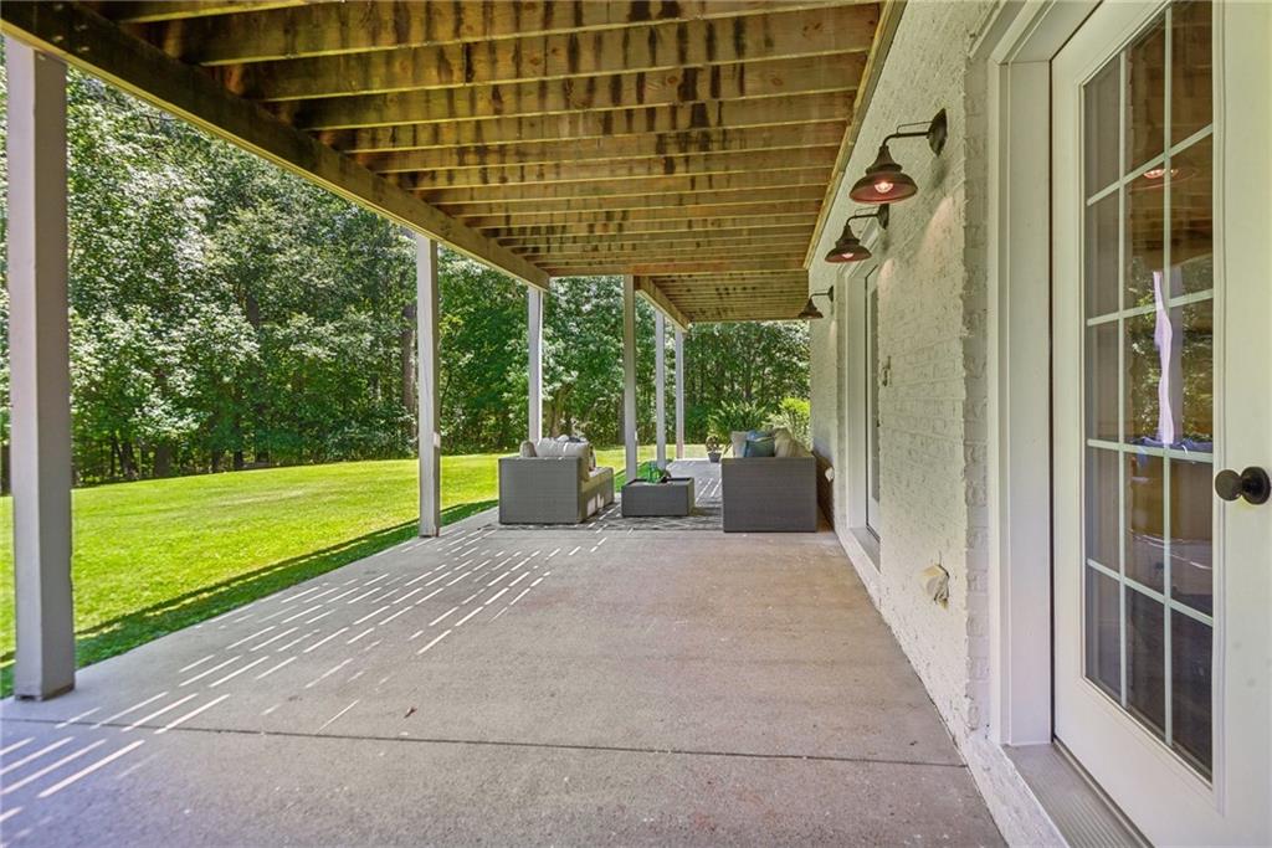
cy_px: 424
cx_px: 636
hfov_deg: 86.9
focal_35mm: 19
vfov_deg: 64.6
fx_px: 671
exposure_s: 1/100
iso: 400
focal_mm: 19
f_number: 8
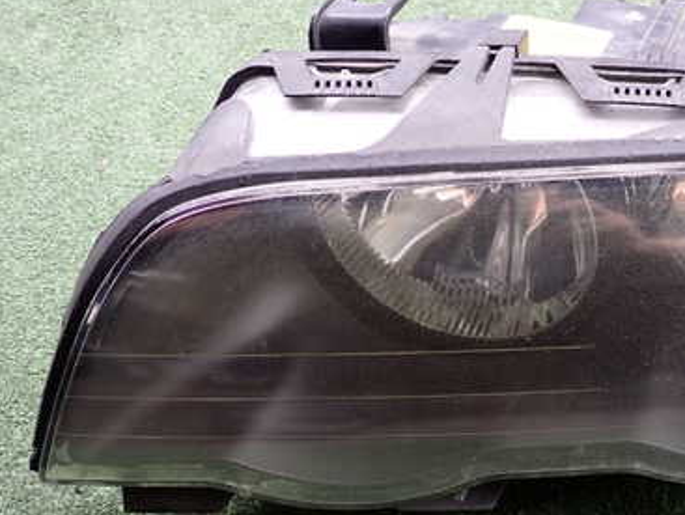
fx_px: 971
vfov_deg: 29.7
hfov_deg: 37.3
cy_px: 278
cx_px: 558
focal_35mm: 49
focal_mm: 5.4
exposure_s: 1/100
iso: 200
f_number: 2.3
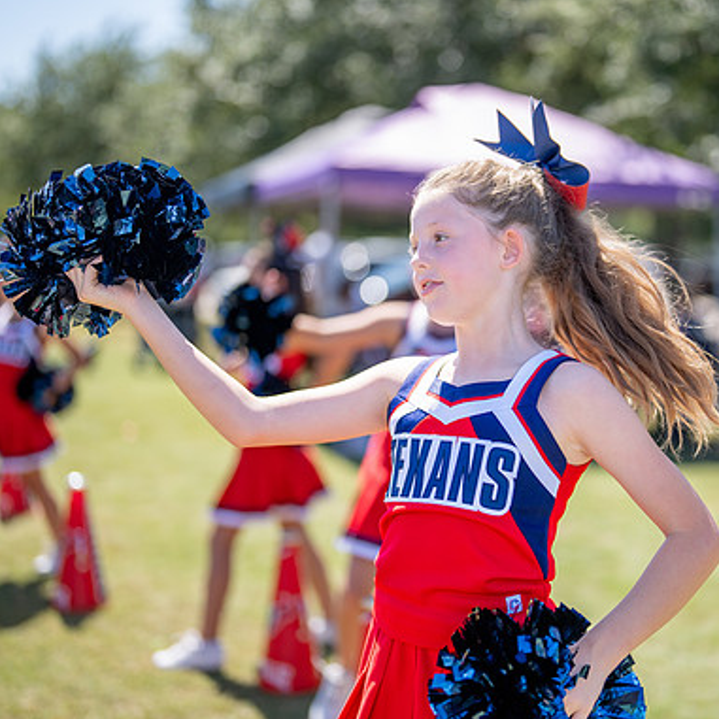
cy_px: 361
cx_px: 485
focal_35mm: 65
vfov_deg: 26.5
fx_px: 1527
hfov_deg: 26.3
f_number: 1.2
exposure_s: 1/8000
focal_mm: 50
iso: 160
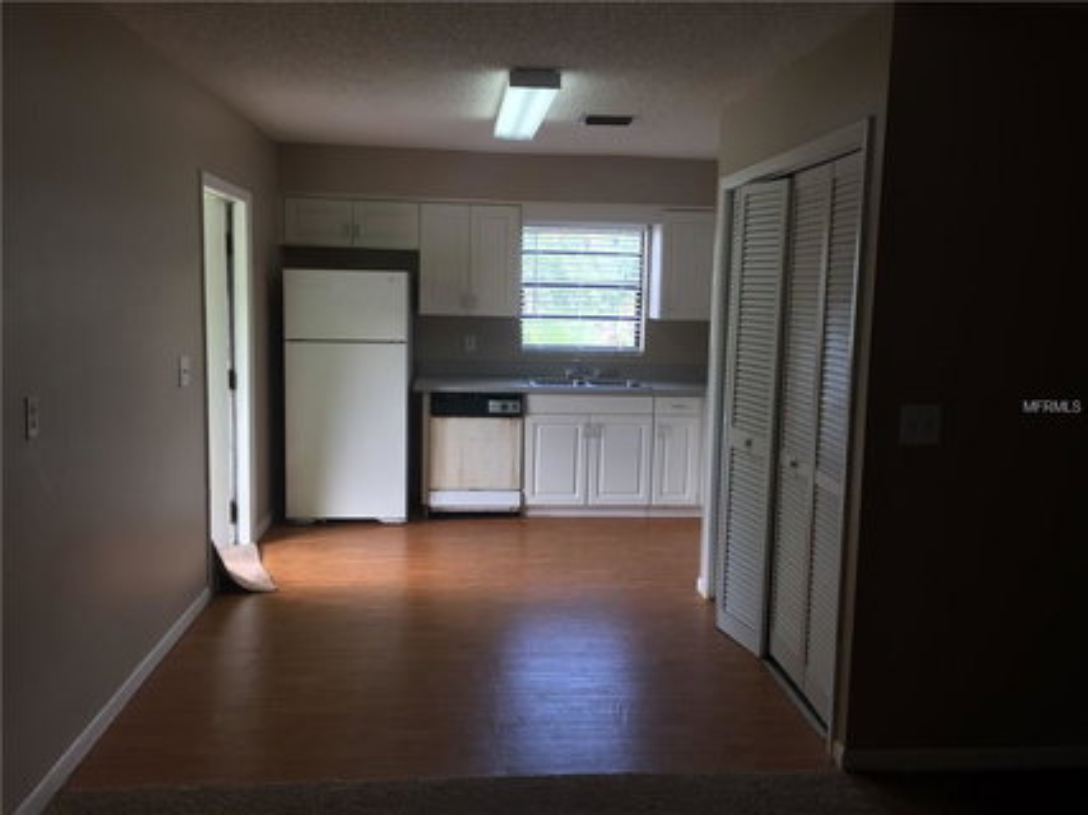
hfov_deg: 61.7
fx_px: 911
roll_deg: -2.7
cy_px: 408
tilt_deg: -6.5
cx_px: 544
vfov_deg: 48.2
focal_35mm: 29
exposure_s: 1/40
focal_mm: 4.15
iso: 32
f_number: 2.2
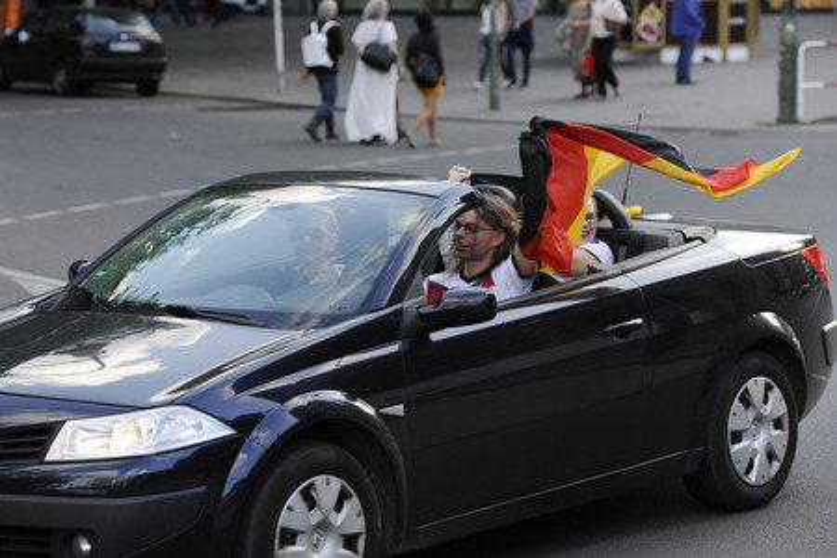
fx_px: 2557
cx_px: 418
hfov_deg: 18.6
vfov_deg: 12.5
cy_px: 279
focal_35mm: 110
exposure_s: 1/500
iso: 640
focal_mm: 110
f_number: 4
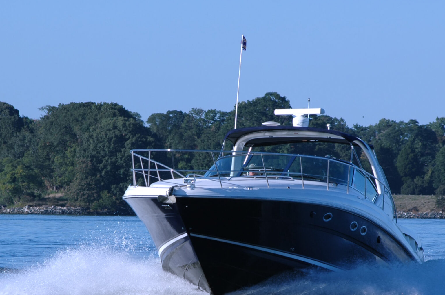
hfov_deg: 4.1
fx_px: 6175
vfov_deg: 2.7
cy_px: 230
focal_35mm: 500
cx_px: 214
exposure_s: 1/640
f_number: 6.3
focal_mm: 200
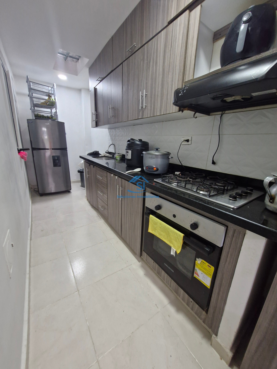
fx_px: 139
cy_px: 184
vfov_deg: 106.2
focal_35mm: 13
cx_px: 138
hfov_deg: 89.9
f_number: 2.2
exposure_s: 1/30
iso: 320
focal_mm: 1.74
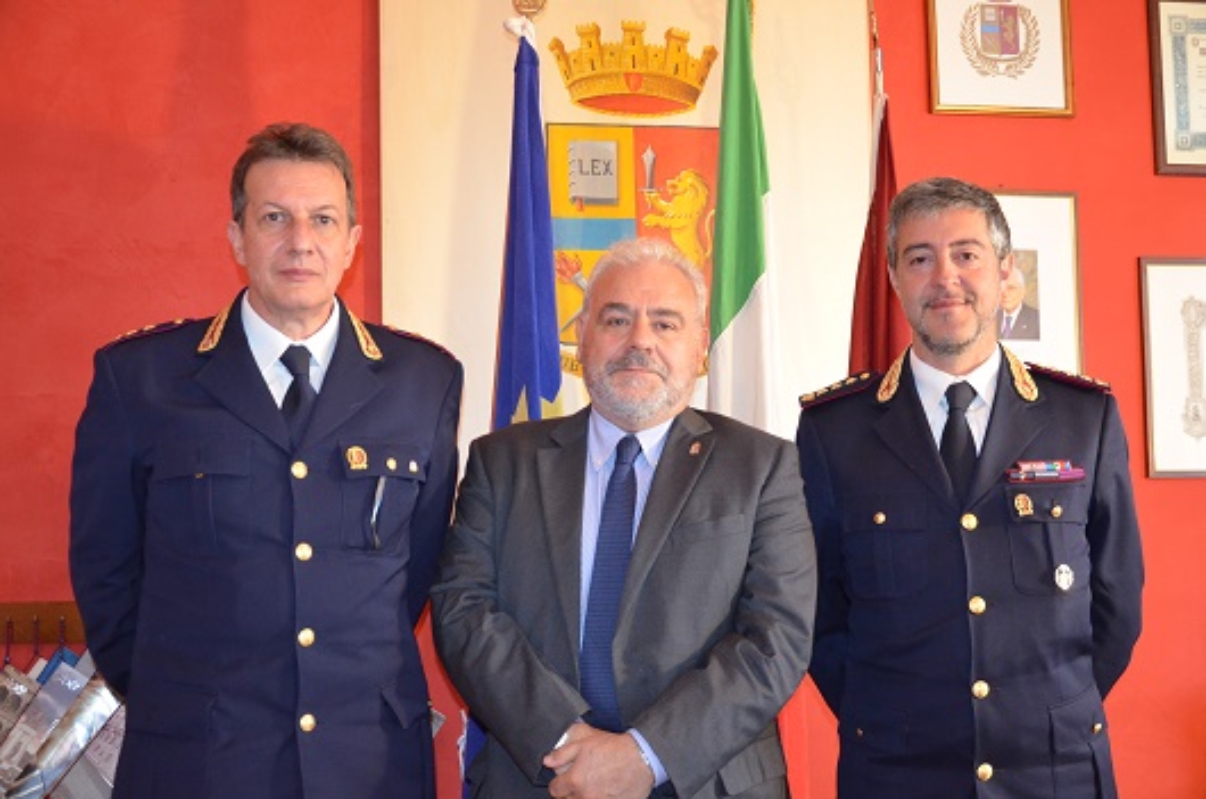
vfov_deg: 31.8
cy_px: 400
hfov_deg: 46.5
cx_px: 603
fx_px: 1404
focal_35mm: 42
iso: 2800
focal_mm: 28
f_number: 4
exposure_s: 1/60
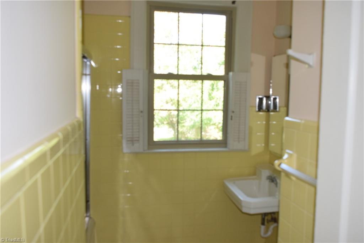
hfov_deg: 61.9
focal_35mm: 30
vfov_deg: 43.6
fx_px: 303
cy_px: 122
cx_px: 182
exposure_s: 1/100
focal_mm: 20
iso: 800
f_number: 5
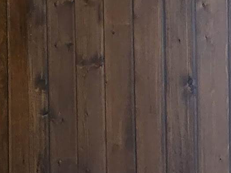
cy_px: -73
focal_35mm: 151
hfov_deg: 12.1
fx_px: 1008
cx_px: 407
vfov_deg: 9.6
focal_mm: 5.4
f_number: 1.8
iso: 640
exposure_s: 1/24
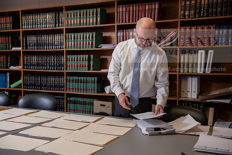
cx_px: 116
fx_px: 258
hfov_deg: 48.4
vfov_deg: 33.4
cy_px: 78
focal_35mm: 40
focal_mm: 40
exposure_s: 1/100
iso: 400
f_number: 4
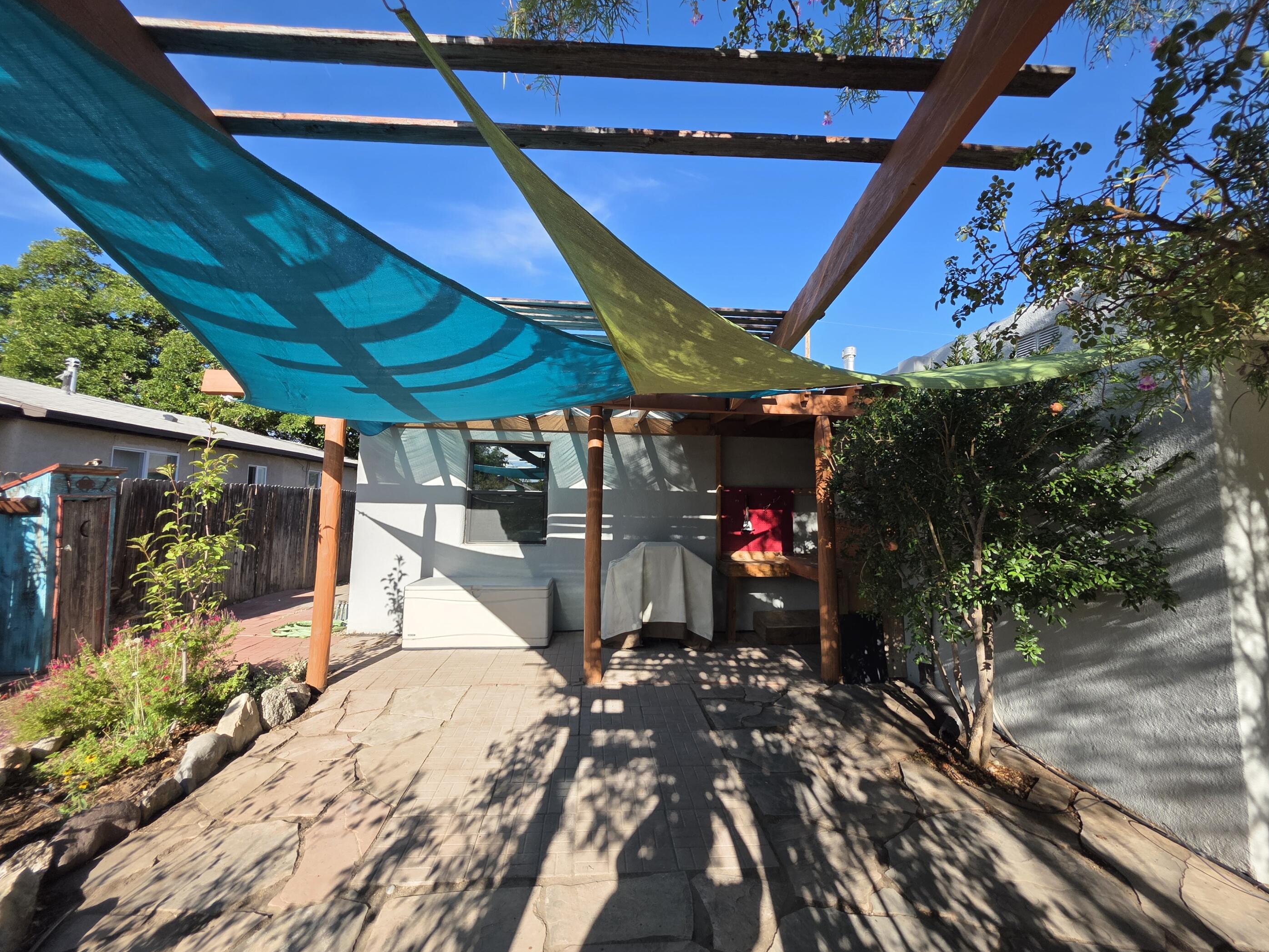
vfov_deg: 85.6
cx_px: 646
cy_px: 454
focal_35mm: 14
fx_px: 513
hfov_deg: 102.1
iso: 40
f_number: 1.9
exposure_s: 1/1123
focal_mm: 2.2
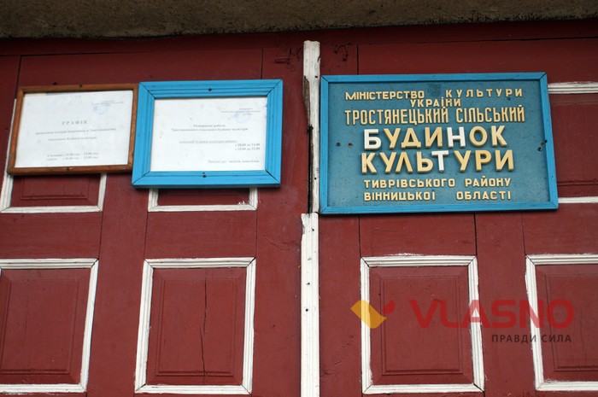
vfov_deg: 25.7
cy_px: 198
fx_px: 871
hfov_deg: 37.9
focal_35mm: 52
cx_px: 299
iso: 125
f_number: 5.6
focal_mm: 35
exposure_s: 1/60
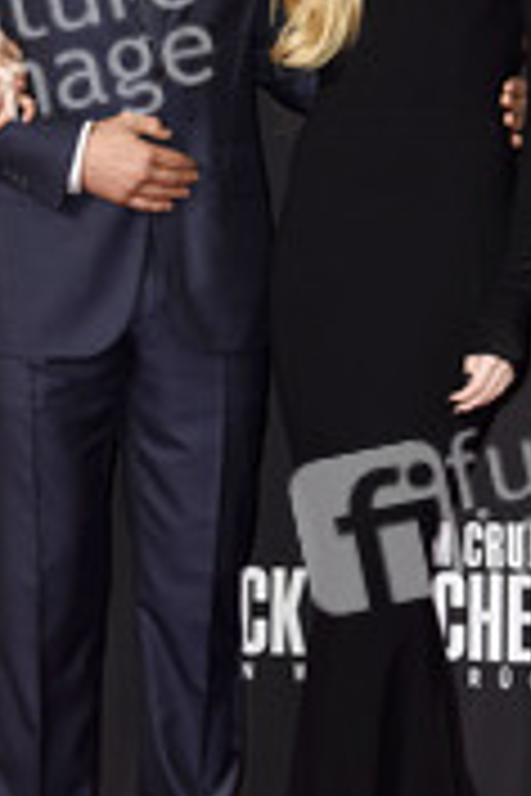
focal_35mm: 192
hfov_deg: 7.1
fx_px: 4248
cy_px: 283
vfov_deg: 10.7
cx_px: 112
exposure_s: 1/160
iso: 800
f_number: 5.6
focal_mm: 85
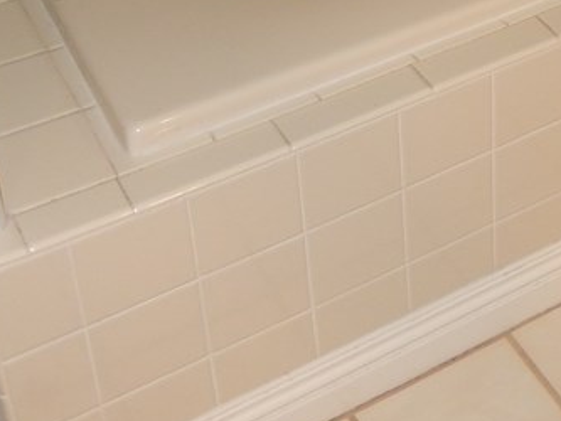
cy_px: -177
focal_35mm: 86
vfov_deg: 16.0
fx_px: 1394
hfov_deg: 21.5
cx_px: 630
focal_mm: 5.1
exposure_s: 1/30
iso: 200
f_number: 3.6
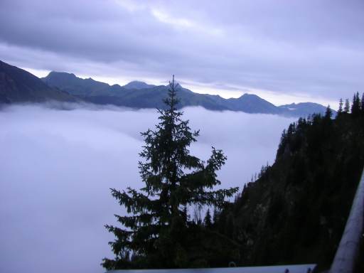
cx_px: 182
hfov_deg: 49.0
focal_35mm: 38
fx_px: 400
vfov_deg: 37.7
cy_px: 136
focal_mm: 5.8
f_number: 2.9
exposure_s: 1/56.6
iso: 50
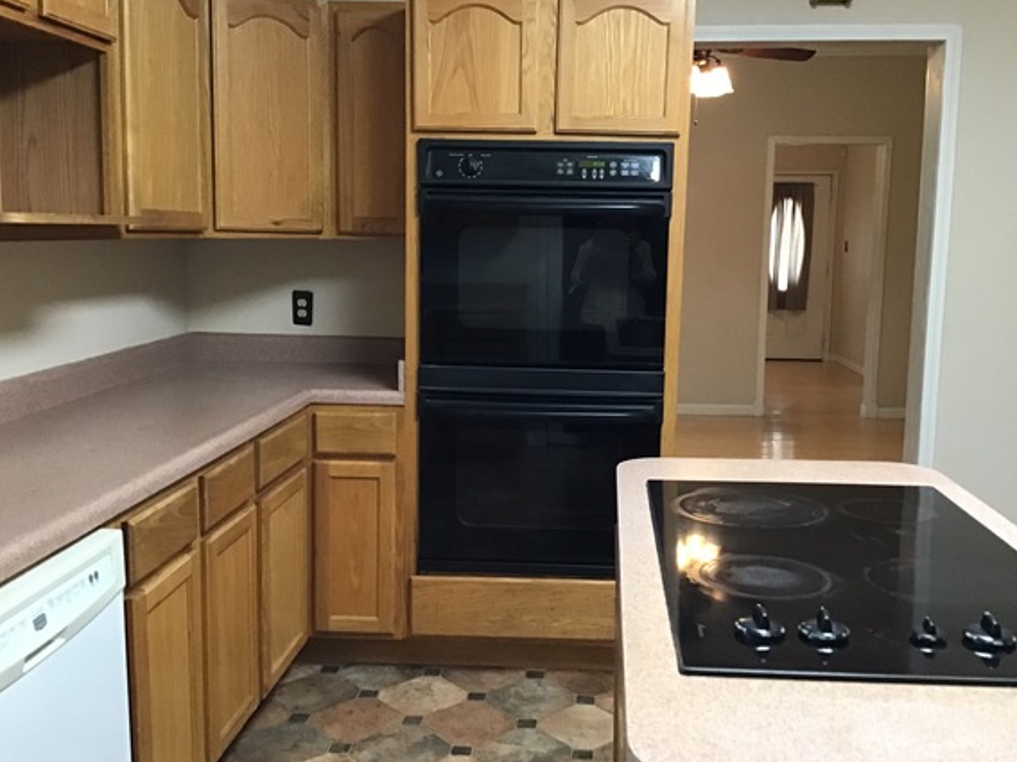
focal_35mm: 35
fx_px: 1028
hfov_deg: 52.6
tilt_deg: -6.8
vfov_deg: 40.7
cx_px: 549
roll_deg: -0.6
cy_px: 368
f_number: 2.4
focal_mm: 3.3
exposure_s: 1/30
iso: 160
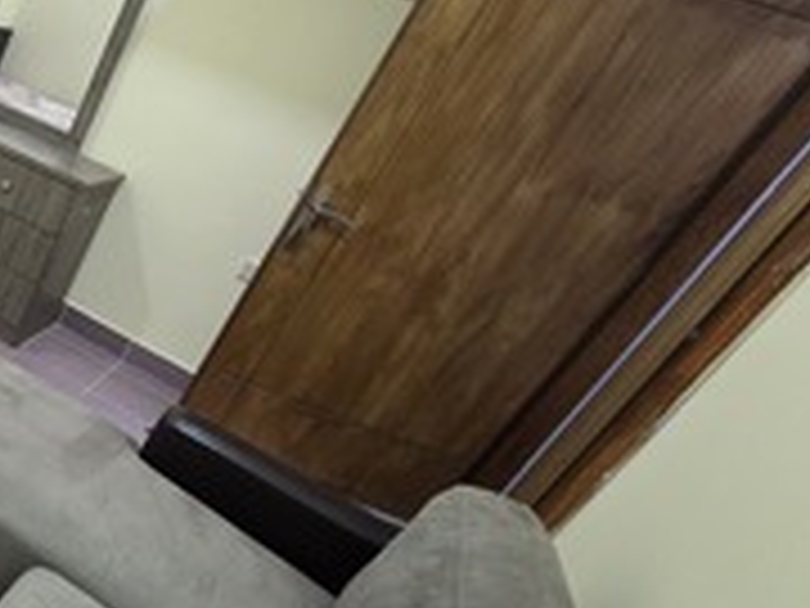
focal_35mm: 33
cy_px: 340
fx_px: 772
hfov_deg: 40.2
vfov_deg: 42.9
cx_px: -151
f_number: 1.9
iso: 400
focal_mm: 2.2
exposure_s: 1/50
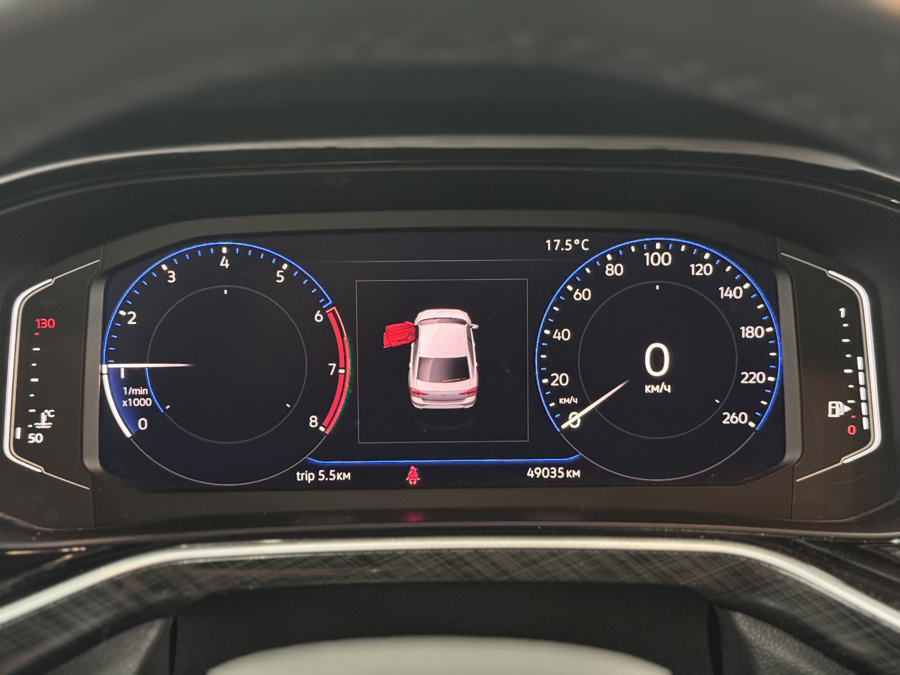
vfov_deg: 30.3
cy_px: 338
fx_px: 1248
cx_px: 450
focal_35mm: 48
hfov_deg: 39.7
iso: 640
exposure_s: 1/28
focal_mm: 6.76
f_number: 1.78
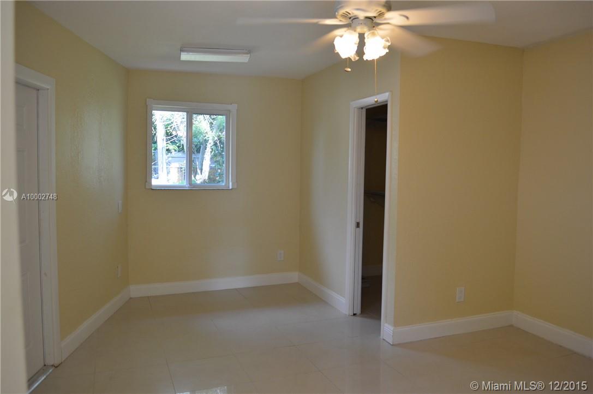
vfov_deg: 47.8
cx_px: 296
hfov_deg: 67.4
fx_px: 444
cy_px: 197
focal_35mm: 27
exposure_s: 1/80
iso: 400
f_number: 4.5
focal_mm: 18
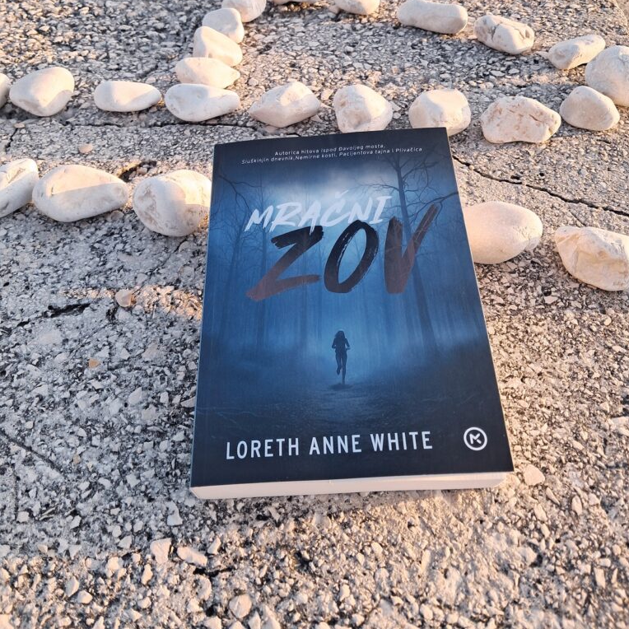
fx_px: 658
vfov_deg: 50.3
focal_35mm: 32
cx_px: 315
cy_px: 213
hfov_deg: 51.1
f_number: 1.8
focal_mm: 4
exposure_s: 1/120
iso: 50
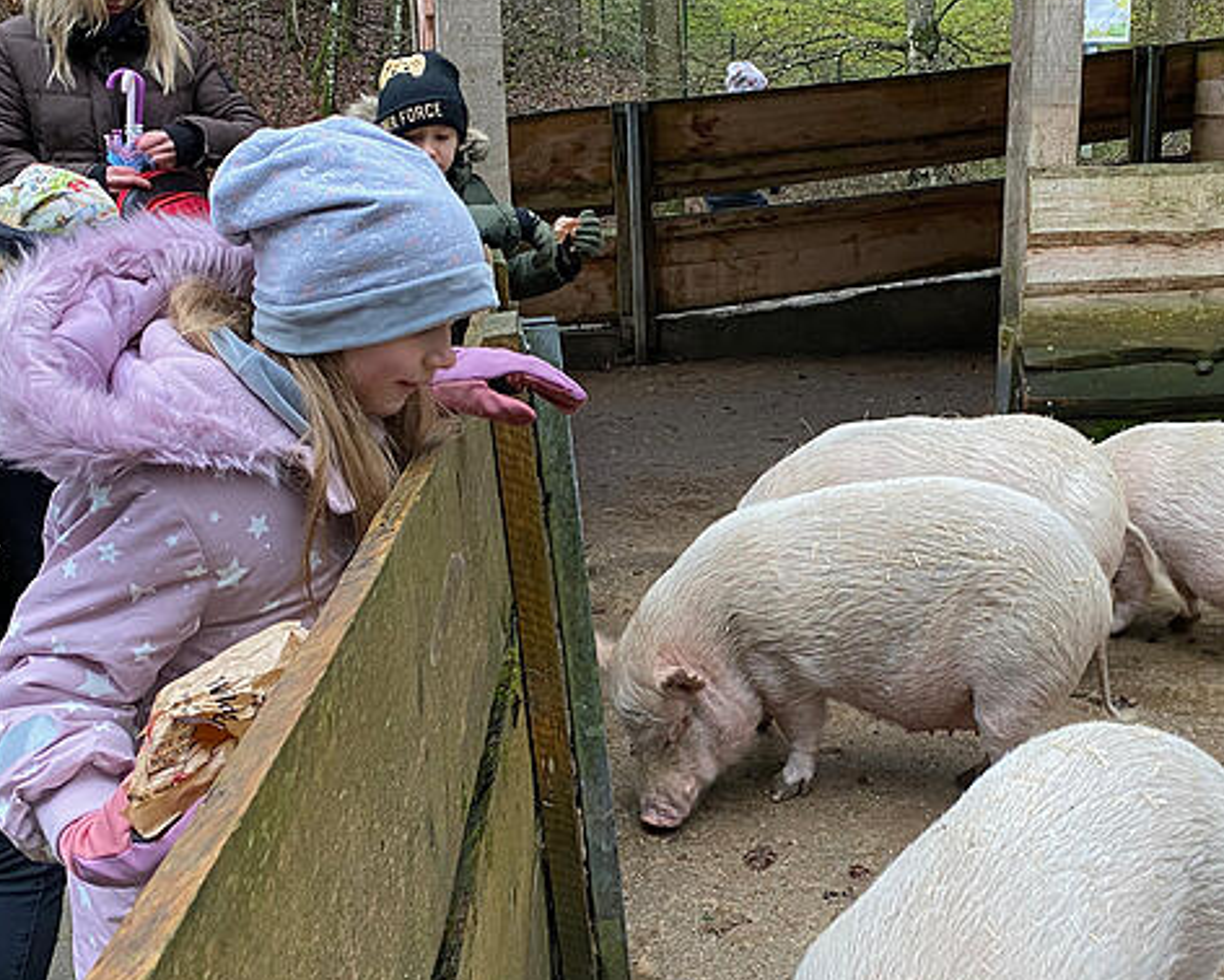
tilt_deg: -15.5
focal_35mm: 43
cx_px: 840
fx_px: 1558
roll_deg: -0.9
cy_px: 550
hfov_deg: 42.2
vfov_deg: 34.9
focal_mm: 4.25
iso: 125
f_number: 1.8
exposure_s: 1/88
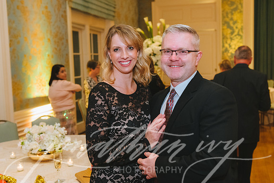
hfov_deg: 43.6
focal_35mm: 45
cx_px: 137
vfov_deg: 29.9
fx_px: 343
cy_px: 92
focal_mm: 45
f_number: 4
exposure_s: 1/80
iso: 3200
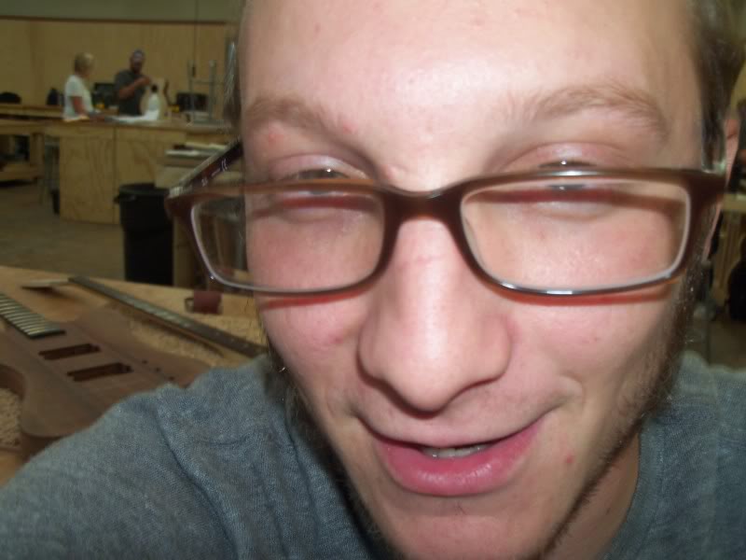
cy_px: 280
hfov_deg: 52.6
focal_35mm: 35
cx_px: 373
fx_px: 754
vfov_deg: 40.7
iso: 100
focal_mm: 6.3
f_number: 3
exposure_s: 1/30
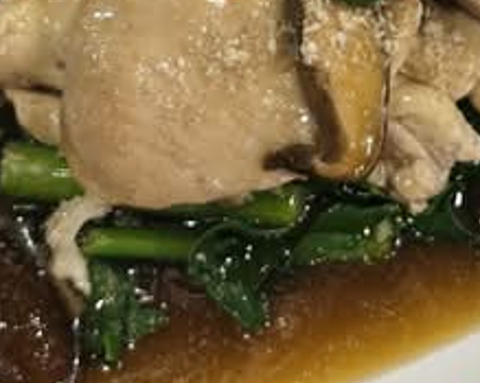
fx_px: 2229
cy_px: -124
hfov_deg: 12.3
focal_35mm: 157
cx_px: 353
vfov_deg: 9.6
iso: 250
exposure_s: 1/50
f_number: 1.78
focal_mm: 6.86
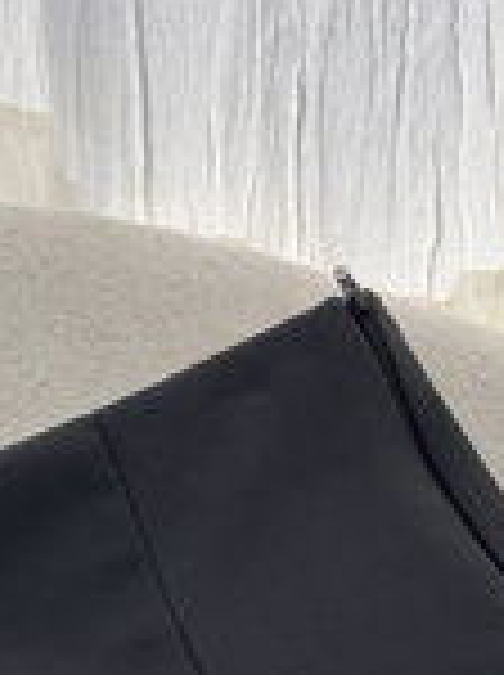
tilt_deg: -66.9
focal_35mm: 171
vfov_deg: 11.2
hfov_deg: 8.6
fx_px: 3329
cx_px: 90
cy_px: 934
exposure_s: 1/100
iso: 64
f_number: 1.78
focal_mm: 6.76
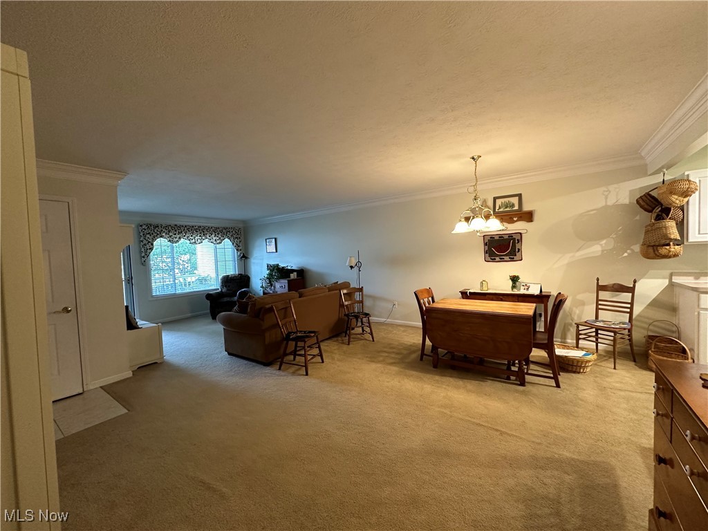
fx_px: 286
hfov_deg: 102.1
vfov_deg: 85.7
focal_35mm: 14
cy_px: 266
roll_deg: +2.5
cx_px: 354
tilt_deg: -2.0
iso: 320
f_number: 2.2
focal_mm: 2.22
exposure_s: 1/60
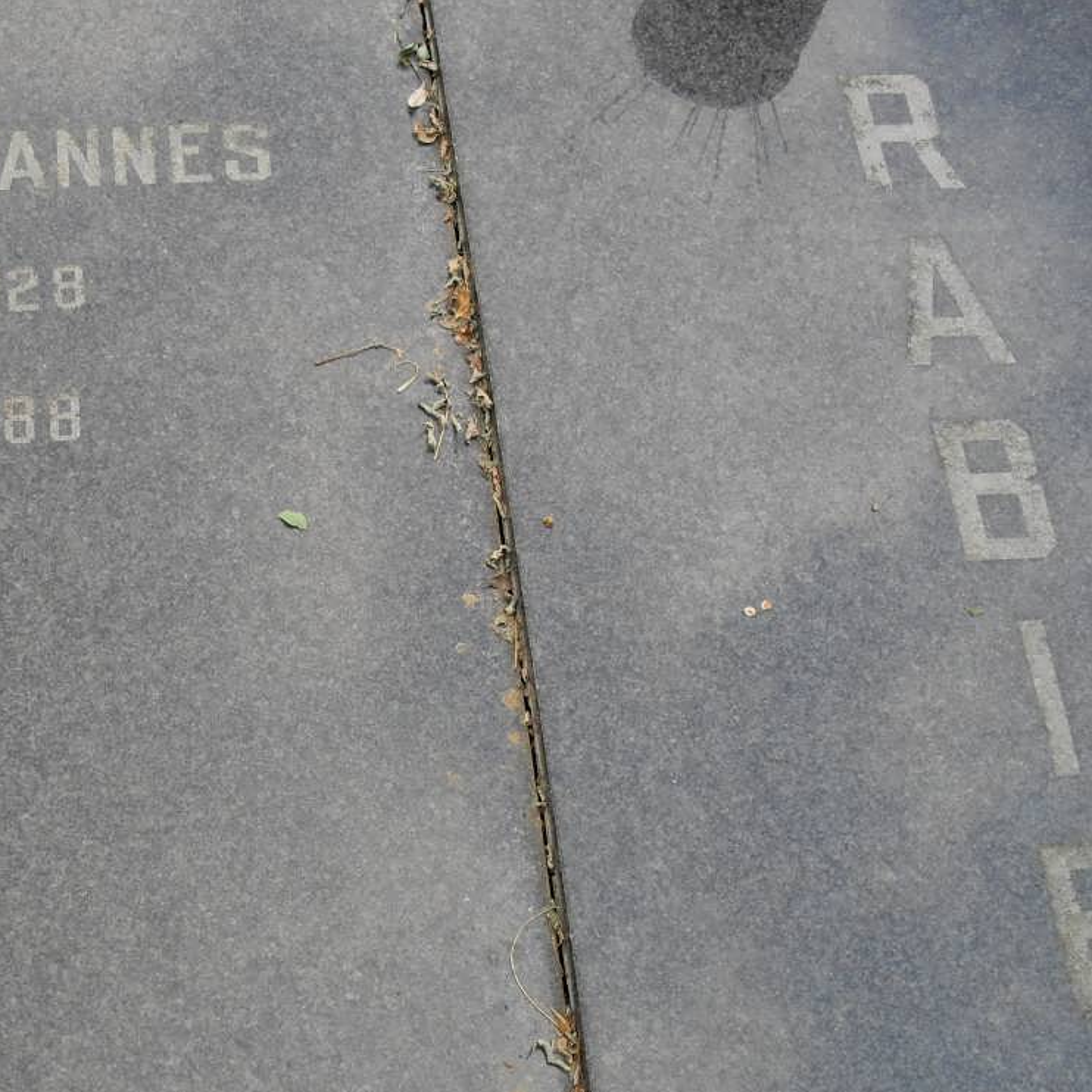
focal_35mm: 50
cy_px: 658
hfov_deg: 33.1
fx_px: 1785
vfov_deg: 33.9
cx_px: 234
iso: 100
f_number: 3.2
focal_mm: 6.3
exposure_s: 1/350
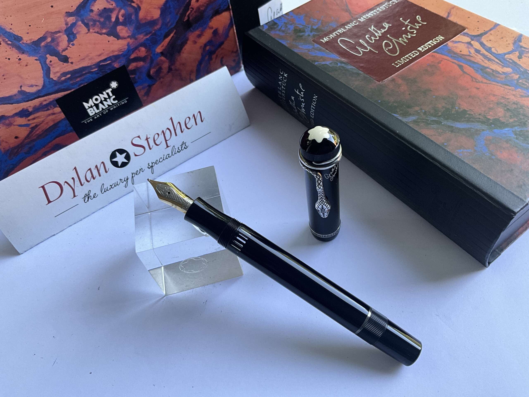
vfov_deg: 48.2
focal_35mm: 29
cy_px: 198
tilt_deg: -52.1
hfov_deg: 61.7
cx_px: 264
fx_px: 443
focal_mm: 3
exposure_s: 1/122
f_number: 1.8
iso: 64
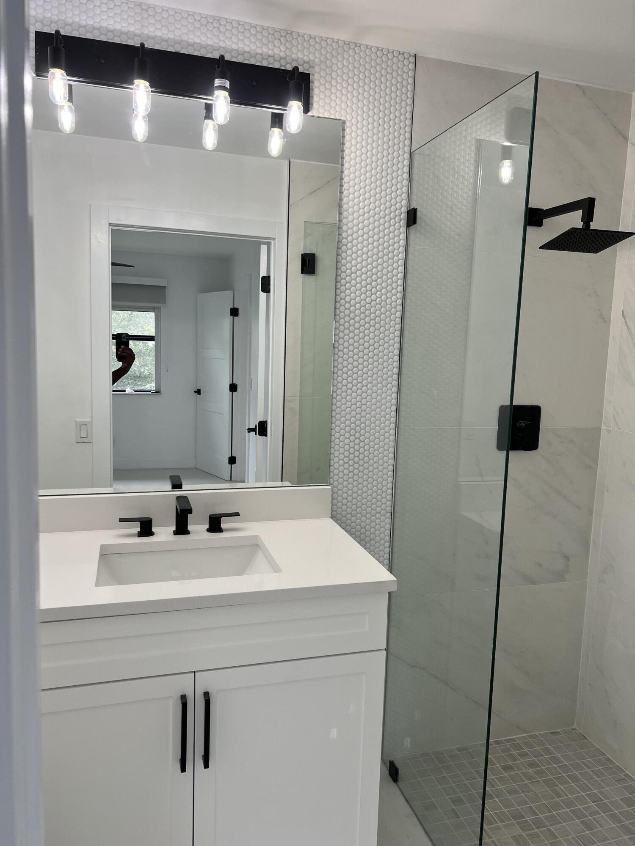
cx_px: 318
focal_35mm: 26
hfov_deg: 53.1
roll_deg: -1.8
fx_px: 636
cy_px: 423
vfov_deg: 67.3
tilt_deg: -7.1
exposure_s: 1/120
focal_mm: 5.7
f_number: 1.5
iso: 80
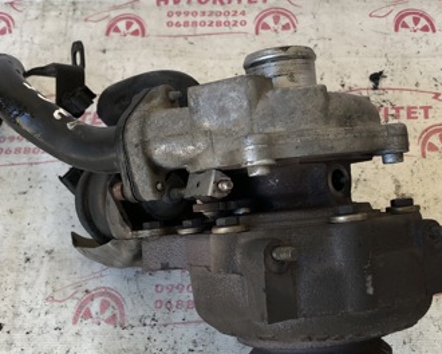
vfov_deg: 28.5
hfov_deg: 35.4
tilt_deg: -56.0
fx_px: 693
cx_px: 217
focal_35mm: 53
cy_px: 215
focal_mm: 4
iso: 50
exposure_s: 1/120
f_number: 1.8
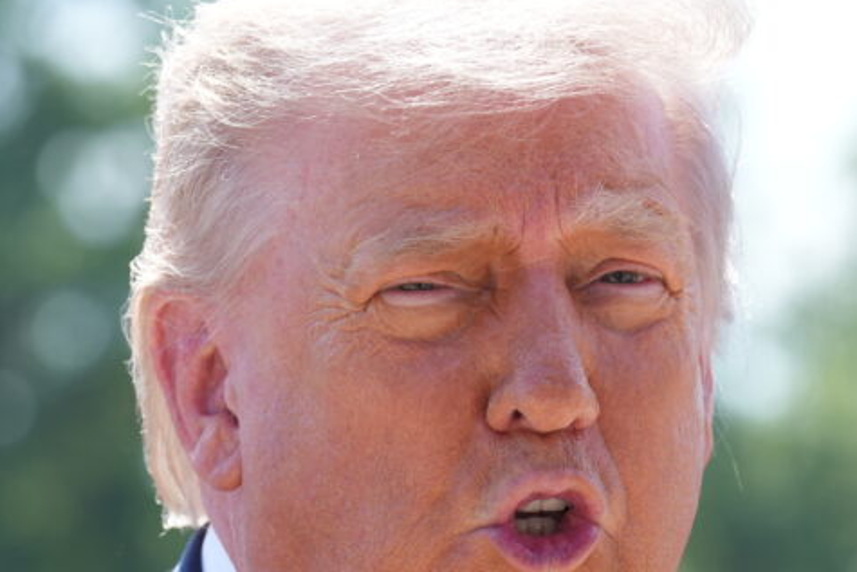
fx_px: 7310
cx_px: 402
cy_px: 399
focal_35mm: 307
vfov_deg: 4.5
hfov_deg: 6.7
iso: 400
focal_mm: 145
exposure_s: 1/640
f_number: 5.6
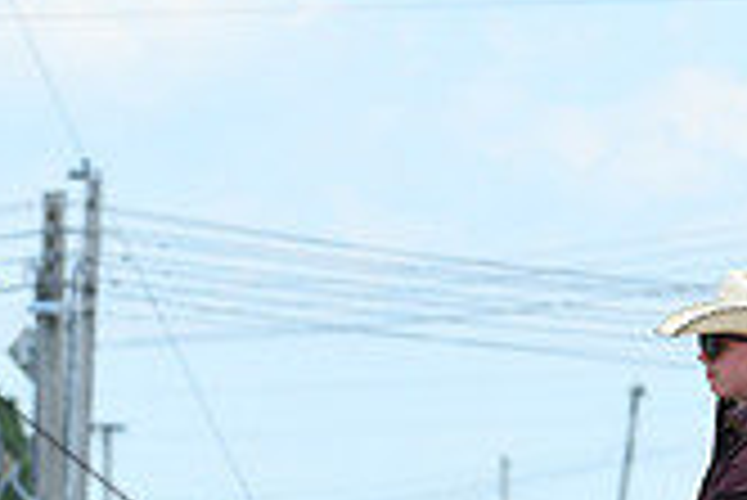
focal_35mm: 588
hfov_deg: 3.5
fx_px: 12211
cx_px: 558
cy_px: 840
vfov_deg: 2.3
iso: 250
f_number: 4.5
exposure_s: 1/1347
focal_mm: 112
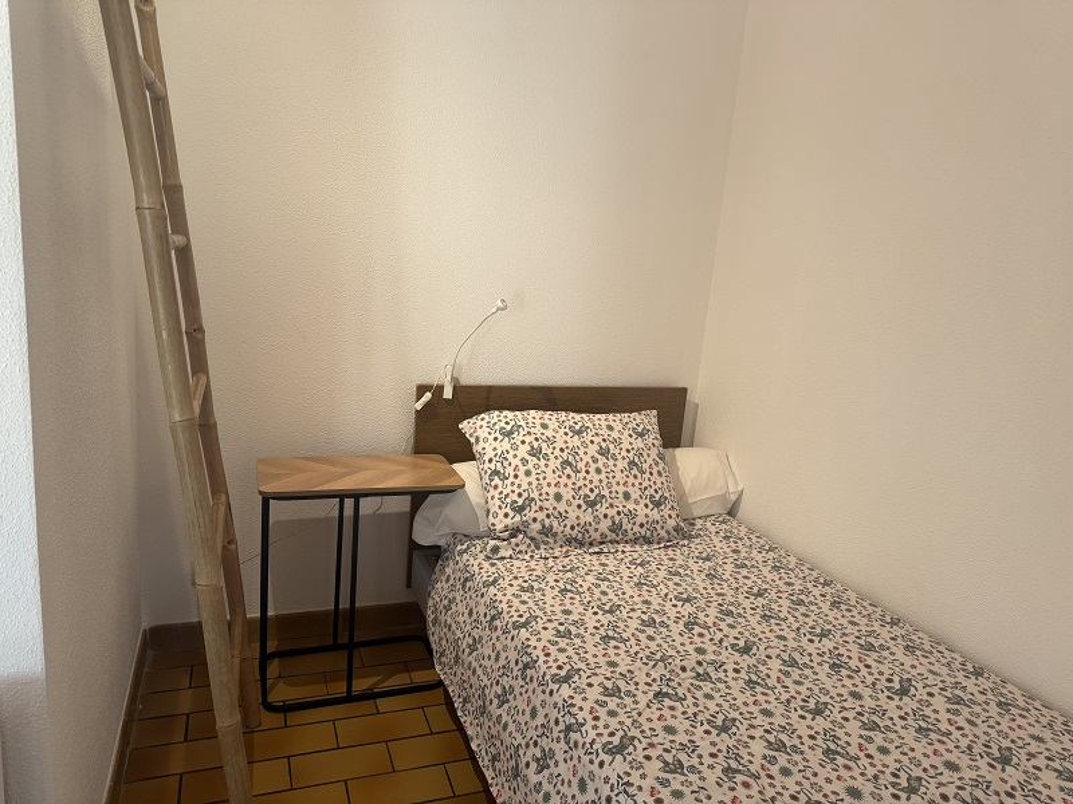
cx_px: 536
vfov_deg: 56.8
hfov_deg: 71.6
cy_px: 402
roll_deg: -5.1
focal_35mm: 24
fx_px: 744
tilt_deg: -11.0
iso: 125
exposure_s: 1/121
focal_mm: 6.76
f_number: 1.78
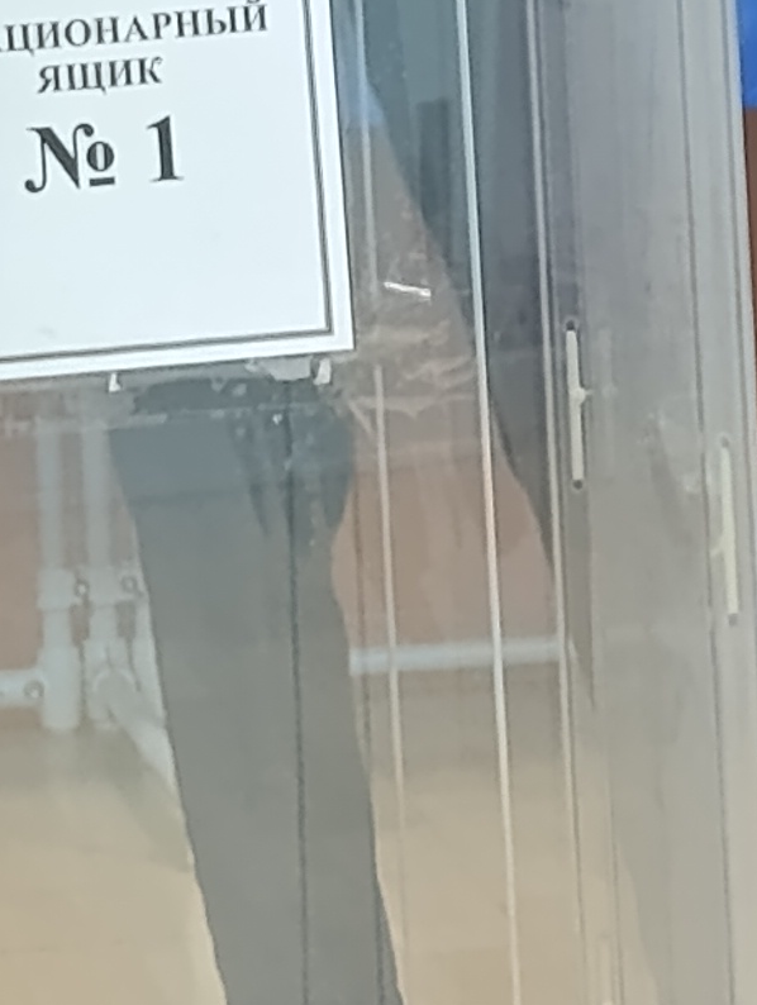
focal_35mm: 303
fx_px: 8811
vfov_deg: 6.5
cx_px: 582
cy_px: -124
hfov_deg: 4.9
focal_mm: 6.11
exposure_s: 1/50
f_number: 1.65
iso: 779
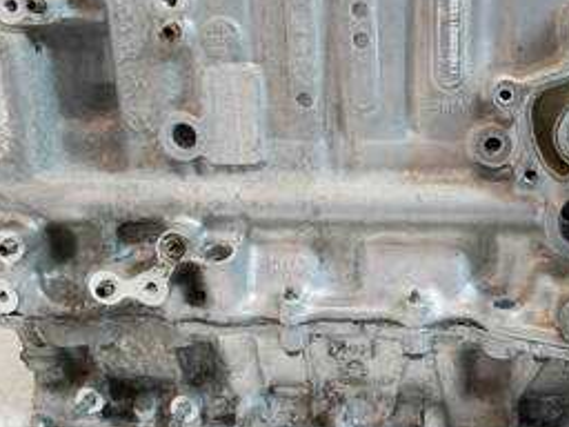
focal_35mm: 45
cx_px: 385
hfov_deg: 41.5
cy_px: 247
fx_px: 740
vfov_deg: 32.1
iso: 400
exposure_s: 1/60
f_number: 3.5
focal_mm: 12
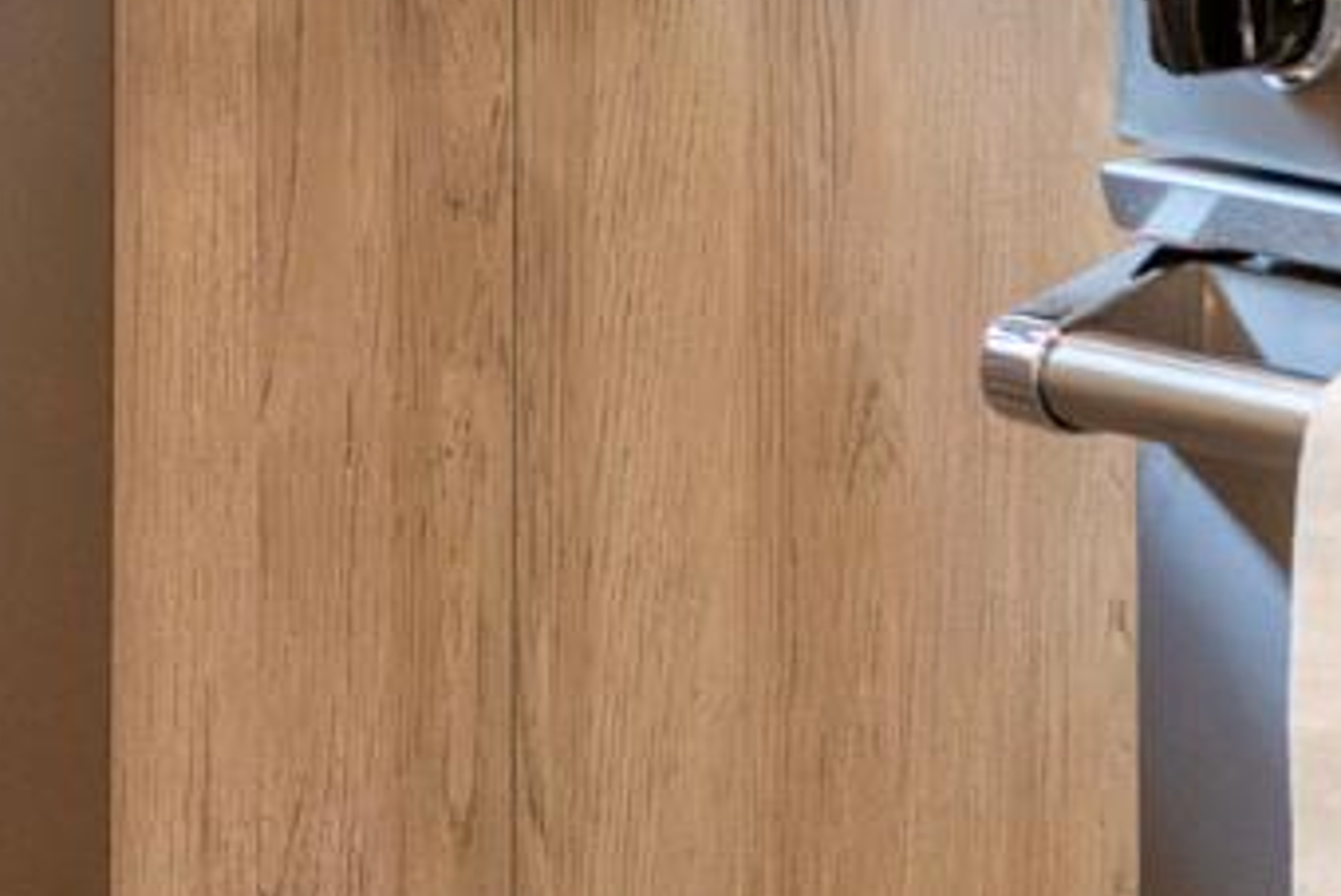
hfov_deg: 6.7
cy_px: -932
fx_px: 11515
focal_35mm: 309
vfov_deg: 4.4
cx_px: 1191
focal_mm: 70
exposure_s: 1/250
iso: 10000
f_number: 8
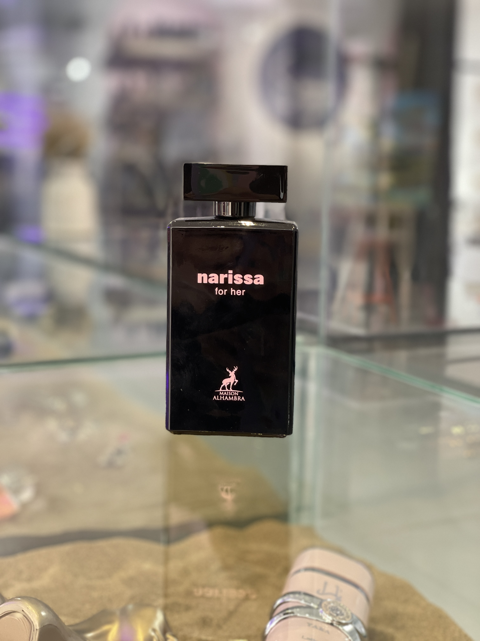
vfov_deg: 36.8
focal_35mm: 52
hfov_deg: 28.0
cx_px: 240
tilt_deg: -8.4
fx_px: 961
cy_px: 320
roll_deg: -0.9
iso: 200
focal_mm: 6
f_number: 2
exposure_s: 1/33
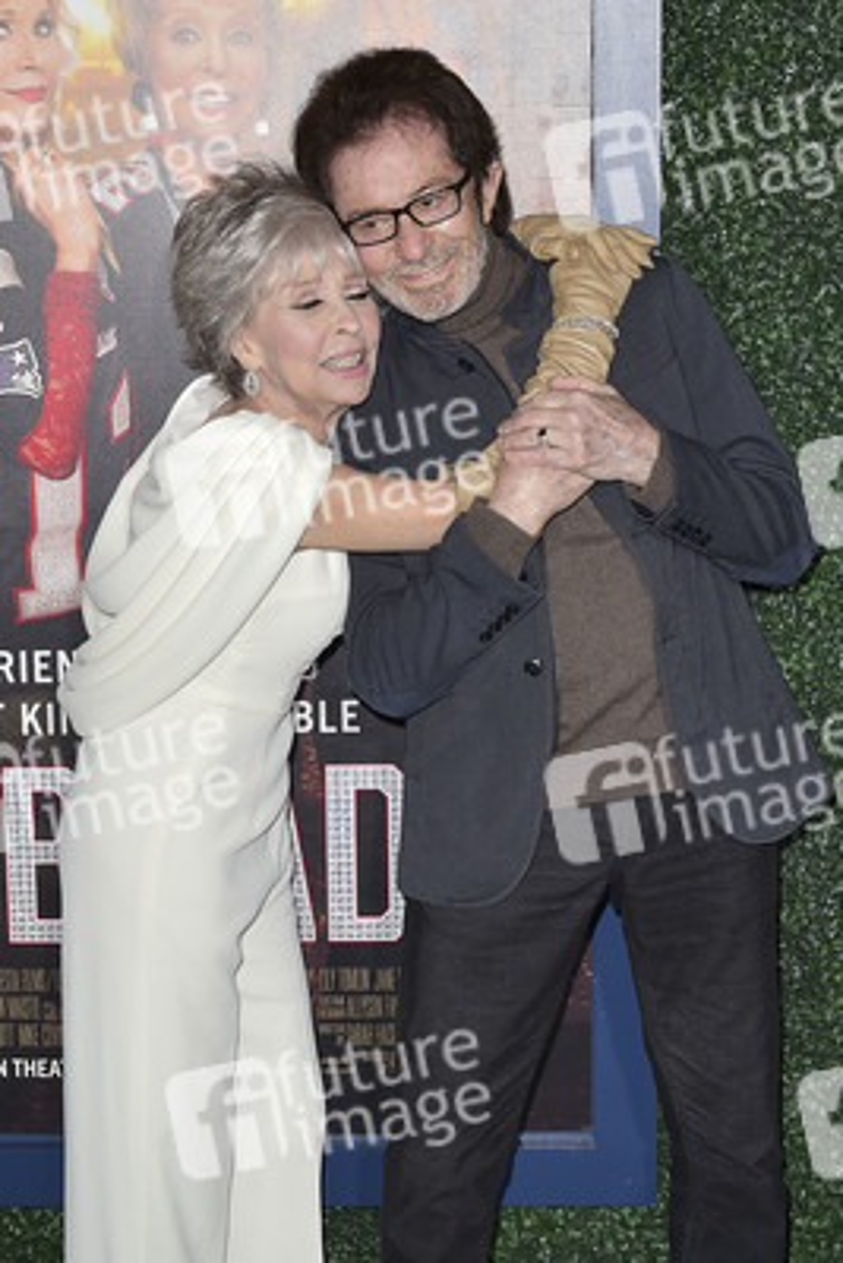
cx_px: 422
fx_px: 1474
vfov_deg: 46.4
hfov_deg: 31.9
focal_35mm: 42
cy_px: 632
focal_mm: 42
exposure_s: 1/250
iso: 500
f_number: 6.3
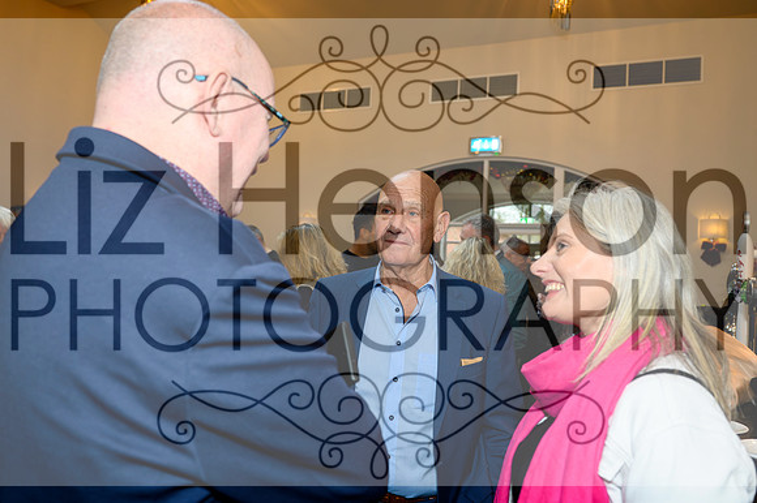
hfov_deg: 64.9
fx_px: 596
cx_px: 378
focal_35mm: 28
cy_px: 252
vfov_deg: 45.8
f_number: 4
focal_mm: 28
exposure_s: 1/160
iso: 1250
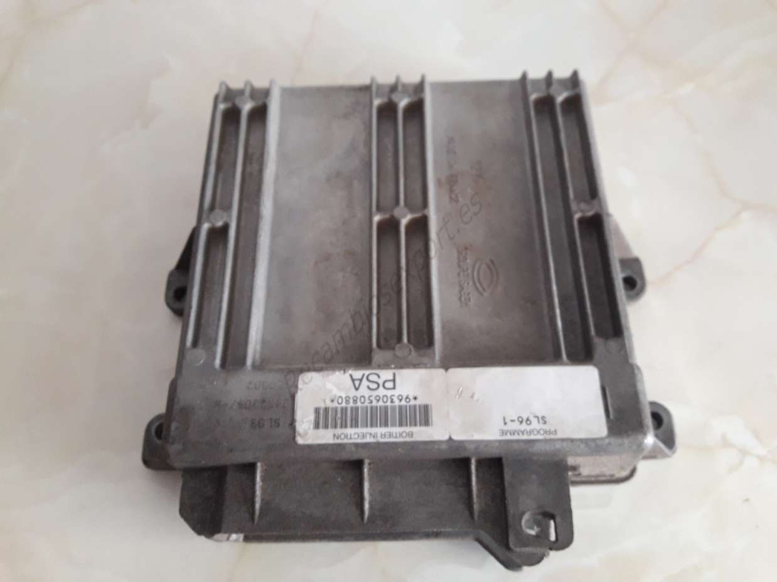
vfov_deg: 49.7
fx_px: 628
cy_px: 291
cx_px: 388
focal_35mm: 28
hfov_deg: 63.5
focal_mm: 3.7
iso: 200
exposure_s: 1/20
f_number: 1.9
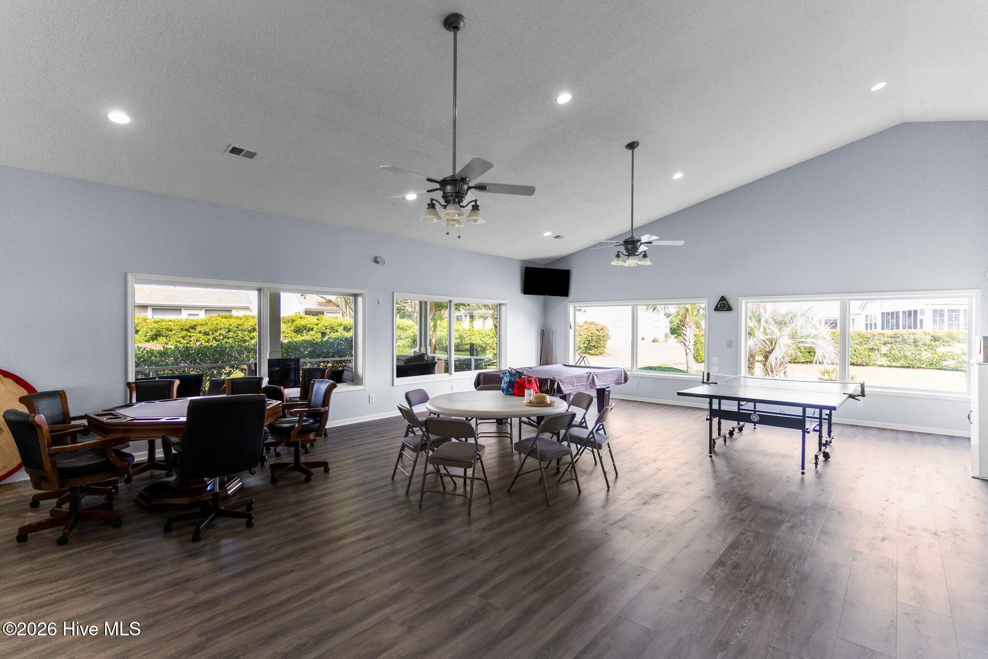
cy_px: 330
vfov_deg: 70.4
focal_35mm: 17
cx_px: 494
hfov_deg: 93.3
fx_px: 466
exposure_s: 1/640
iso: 1000
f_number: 2.8
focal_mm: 17
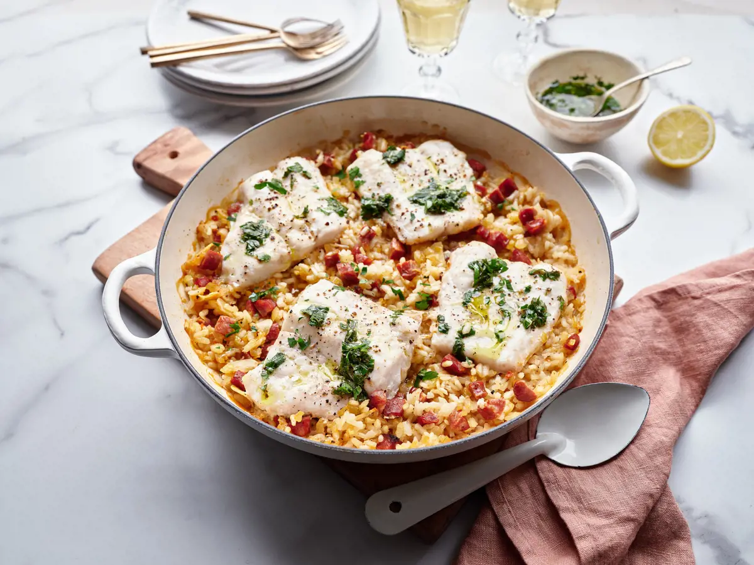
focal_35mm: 32
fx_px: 697
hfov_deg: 56.8
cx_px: 377
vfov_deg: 44.2
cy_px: 282
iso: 640
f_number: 7.1
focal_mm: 40.3
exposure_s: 1/30
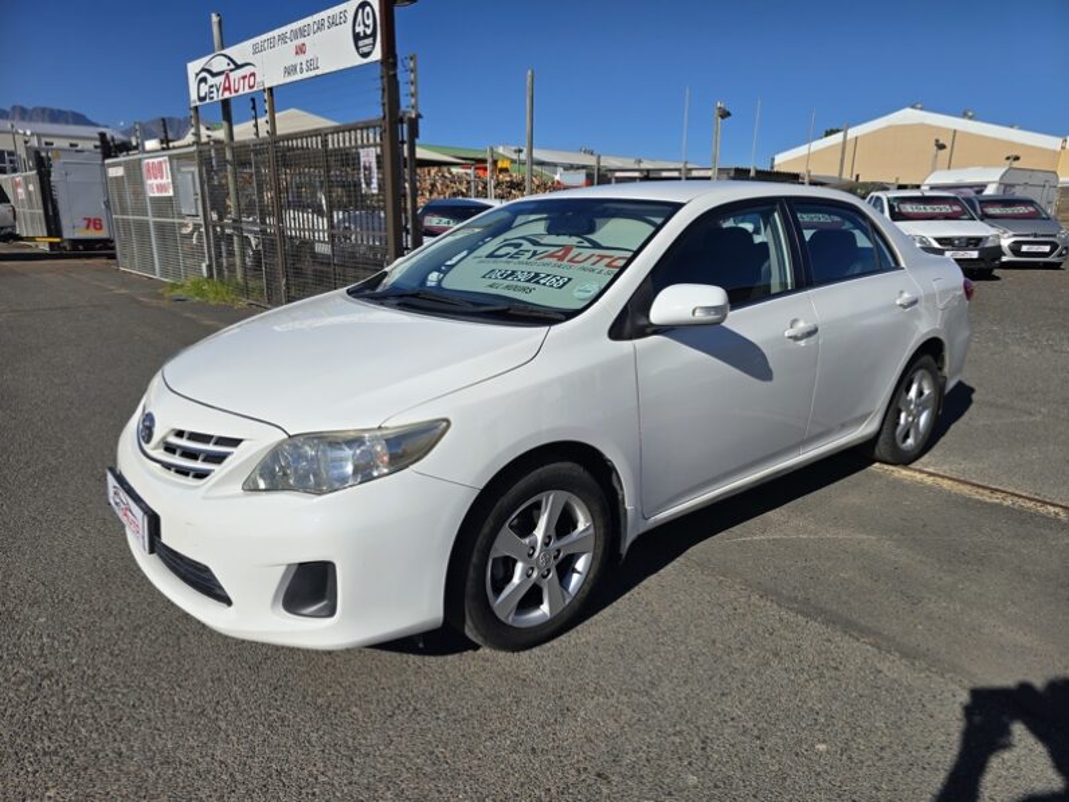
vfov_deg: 58.9
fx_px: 710
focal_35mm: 23
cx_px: 534
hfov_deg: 73.9
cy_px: 401
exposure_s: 1/1628
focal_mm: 6.3
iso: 12
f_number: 1.7
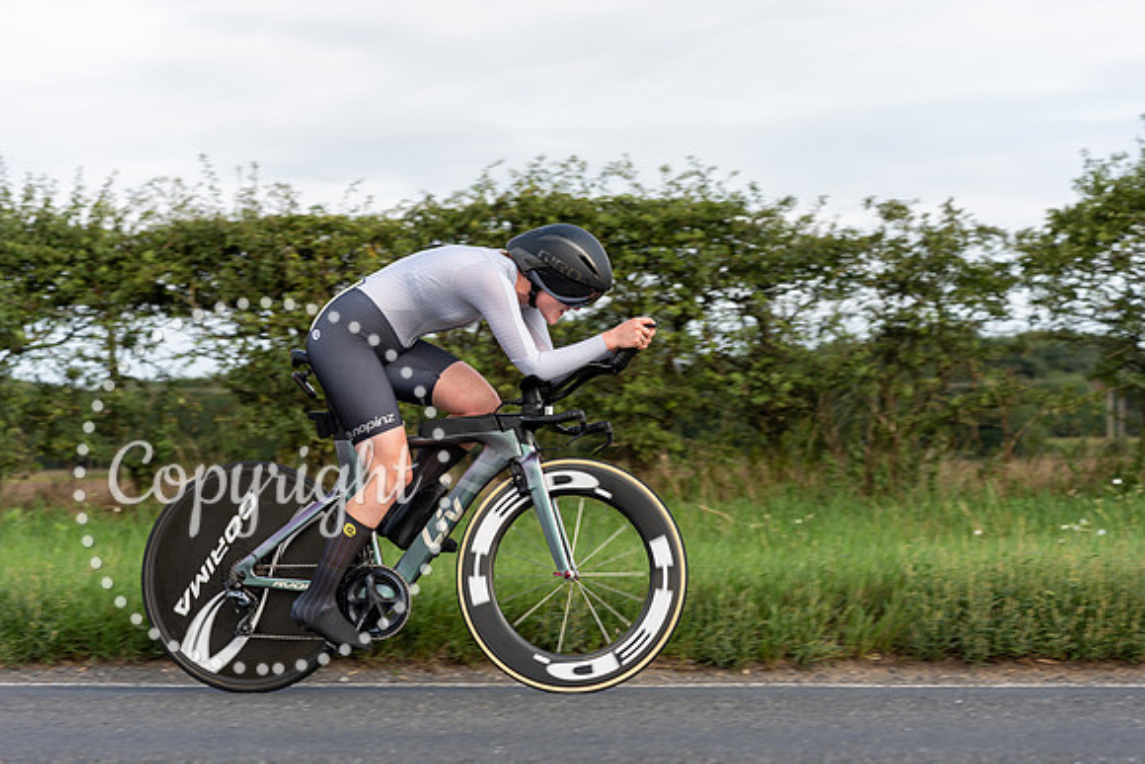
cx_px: 572
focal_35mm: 80
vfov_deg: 17.0
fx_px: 2555
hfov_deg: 25.3
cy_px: 382
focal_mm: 75
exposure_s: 1/640
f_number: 4
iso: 160
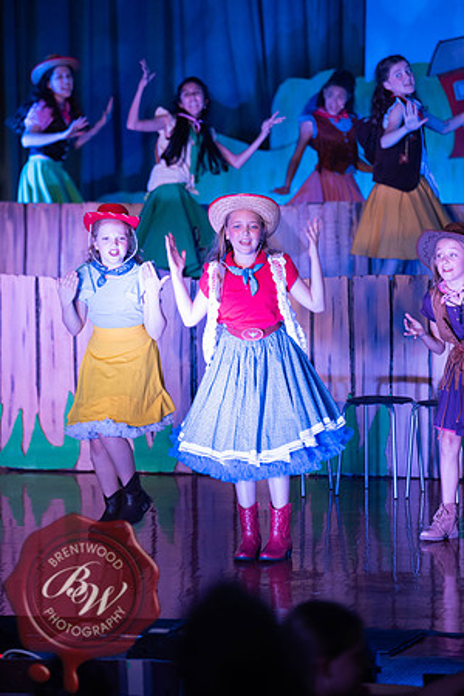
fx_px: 3093
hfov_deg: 8.6
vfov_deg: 12.8
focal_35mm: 160
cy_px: 348
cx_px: 232
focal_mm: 160
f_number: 2.8
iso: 900
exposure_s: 1/160
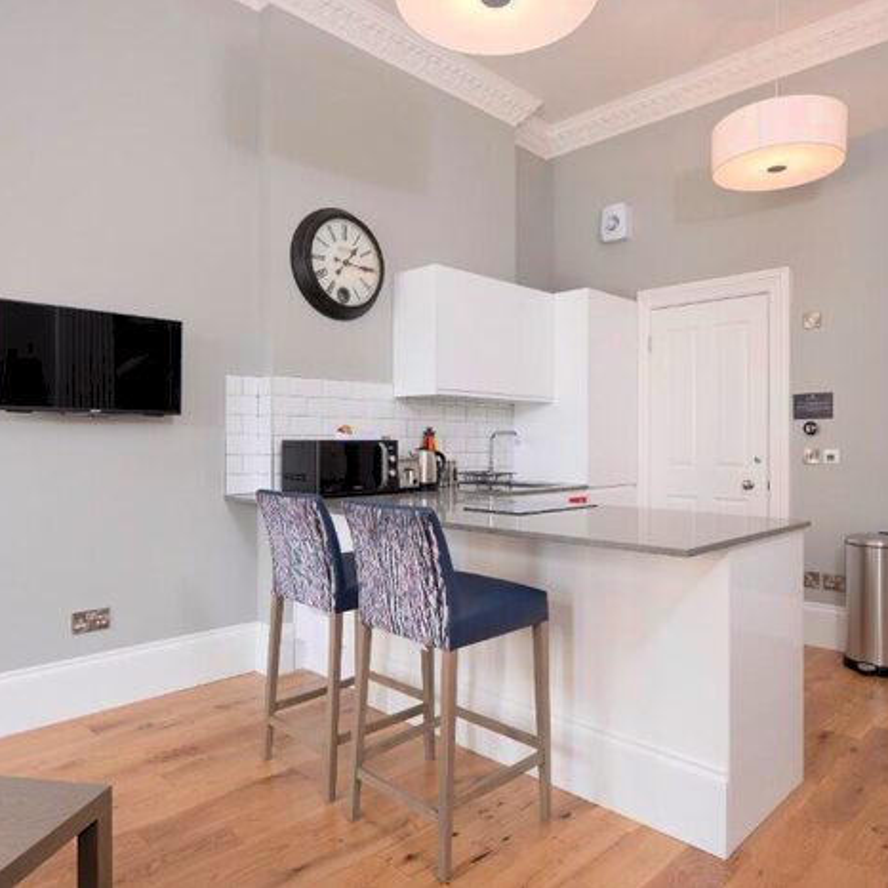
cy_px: 444
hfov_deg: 67.3
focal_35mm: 23
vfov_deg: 67.3
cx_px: 434
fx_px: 668
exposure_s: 1/15
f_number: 8
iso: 400
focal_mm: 18
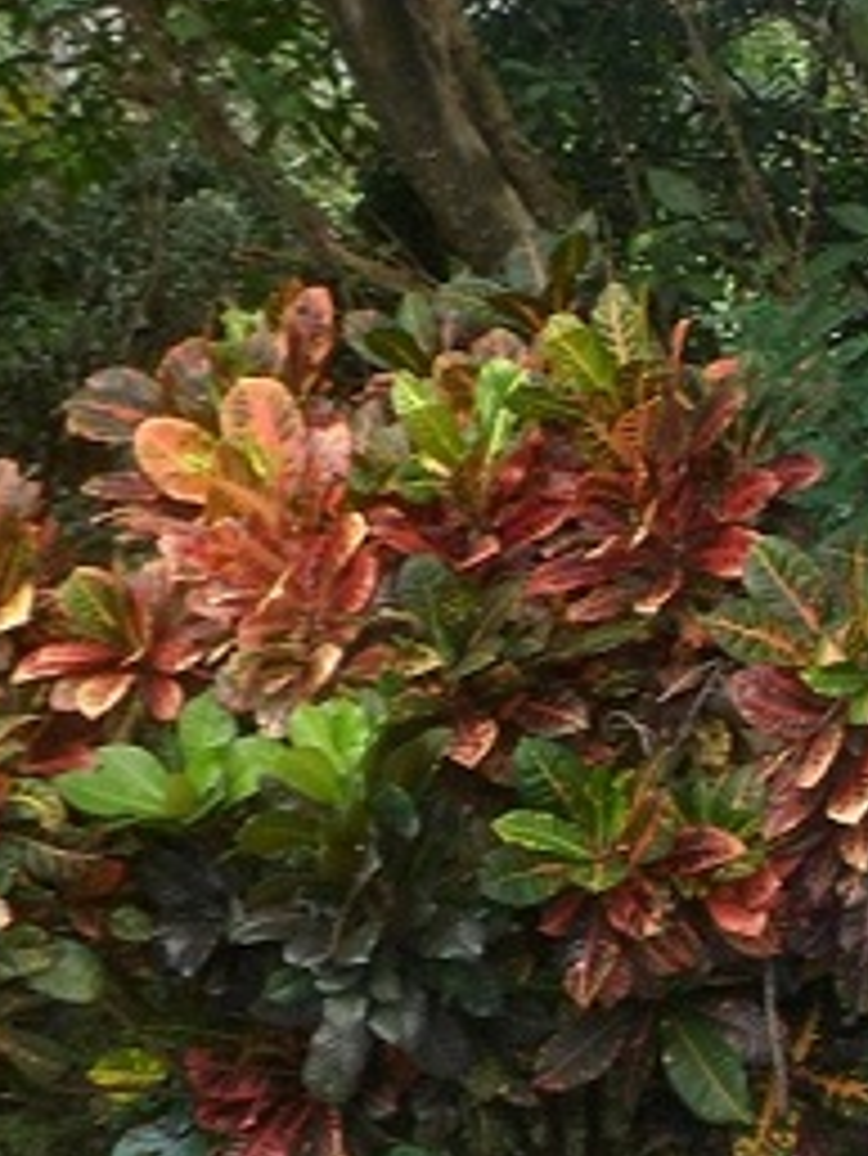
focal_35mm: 92
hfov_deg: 14.0
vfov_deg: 20.8
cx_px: 1621
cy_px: 1071
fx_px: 3073
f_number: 3.3
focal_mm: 4.9
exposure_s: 1/90
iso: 100
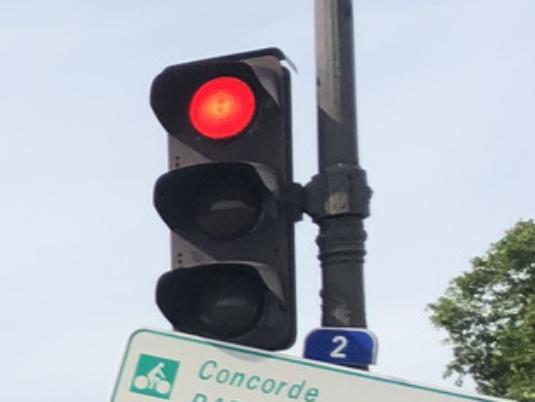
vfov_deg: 9.8
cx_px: -623
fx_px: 2242
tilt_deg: +0.4
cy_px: 695
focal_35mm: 145
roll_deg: +1.4
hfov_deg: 11.8
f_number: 1.8
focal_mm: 4
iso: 20
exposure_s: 1/2024
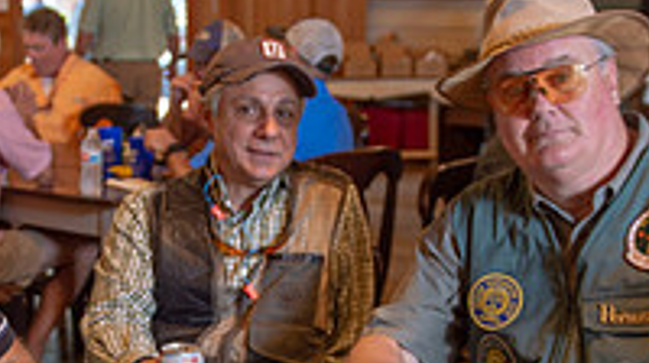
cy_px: 327
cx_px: 211
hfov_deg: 28.8
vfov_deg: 16.3
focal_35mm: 73
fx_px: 1255
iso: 250
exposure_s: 1/60
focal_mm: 24
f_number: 3.2
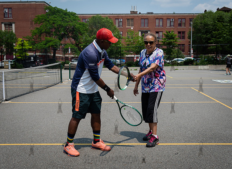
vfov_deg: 34.7
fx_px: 271
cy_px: 92
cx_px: 124
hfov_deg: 46.3
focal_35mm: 41
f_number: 4.5
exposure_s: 1/1600
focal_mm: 32
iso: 200
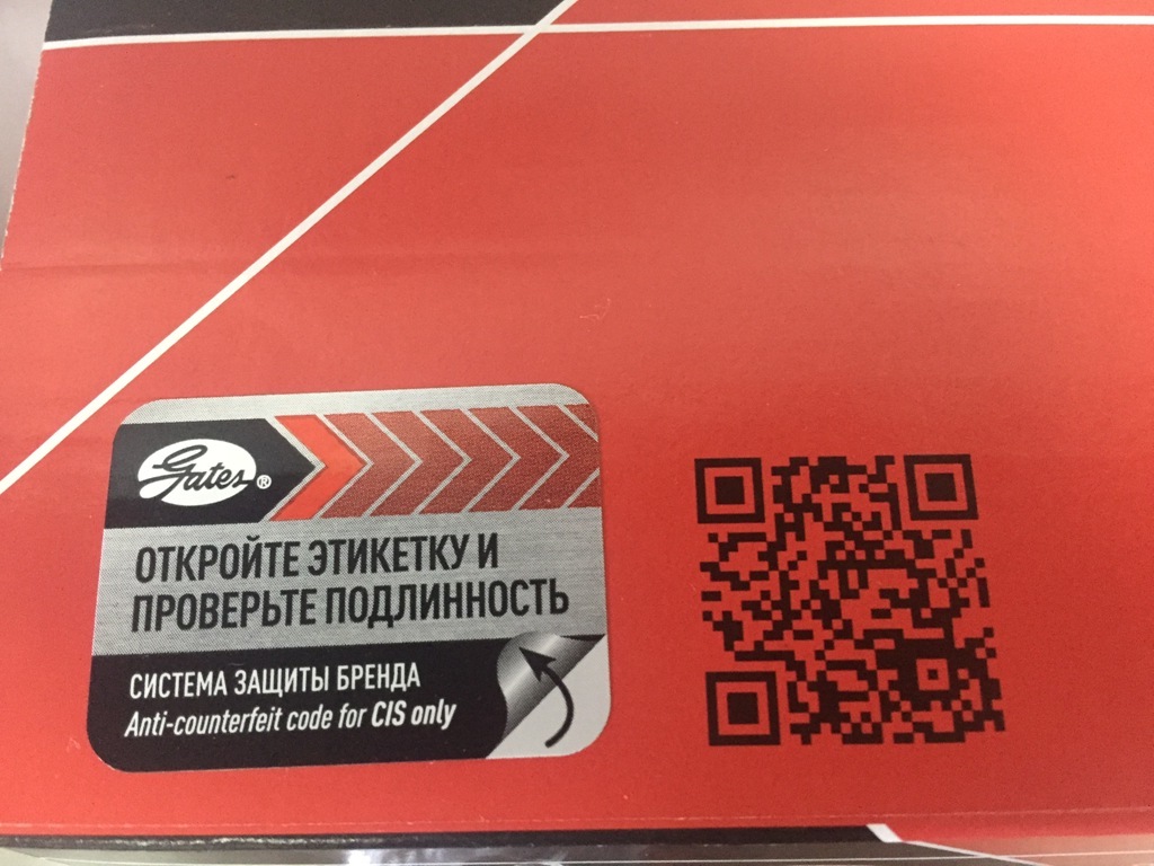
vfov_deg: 48.2
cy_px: 433
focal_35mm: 29
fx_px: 967
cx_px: 577
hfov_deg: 61.7
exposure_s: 1/17
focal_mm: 4.15
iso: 320
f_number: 2.2
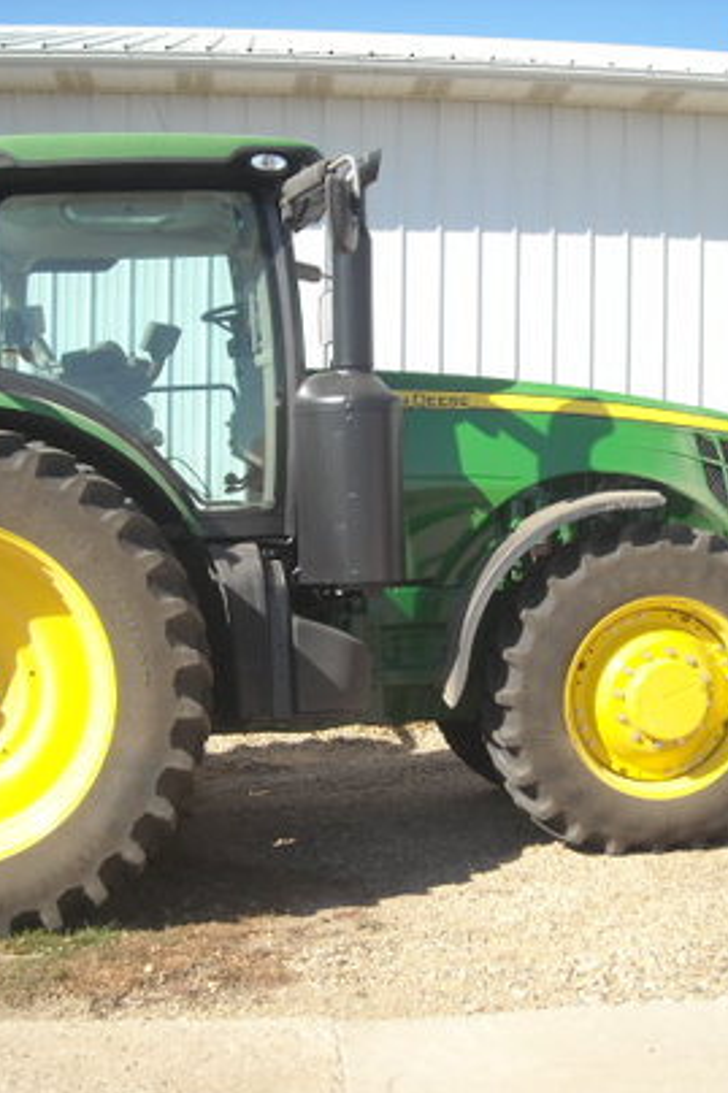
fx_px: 1487
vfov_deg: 40.4
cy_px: 546
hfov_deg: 27.5
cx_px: 317
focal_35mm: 49
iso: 91
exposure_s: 1/250
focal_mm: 5.7
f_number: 5.6
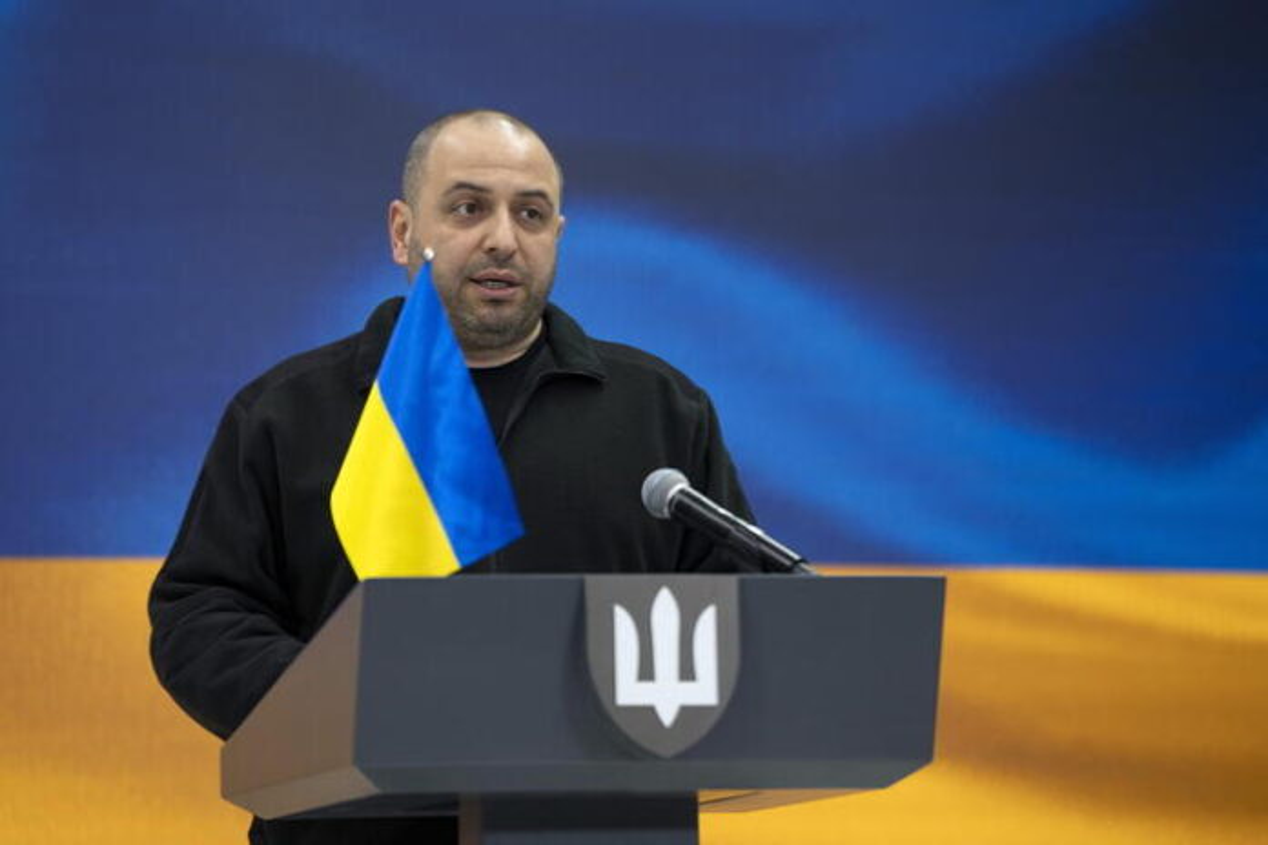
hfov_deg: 10.3
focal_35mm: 200
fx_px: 7044
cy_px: 422
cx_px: 634
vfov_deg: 6.9
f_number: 2.8
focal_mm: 200
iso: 500
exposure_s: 1/250
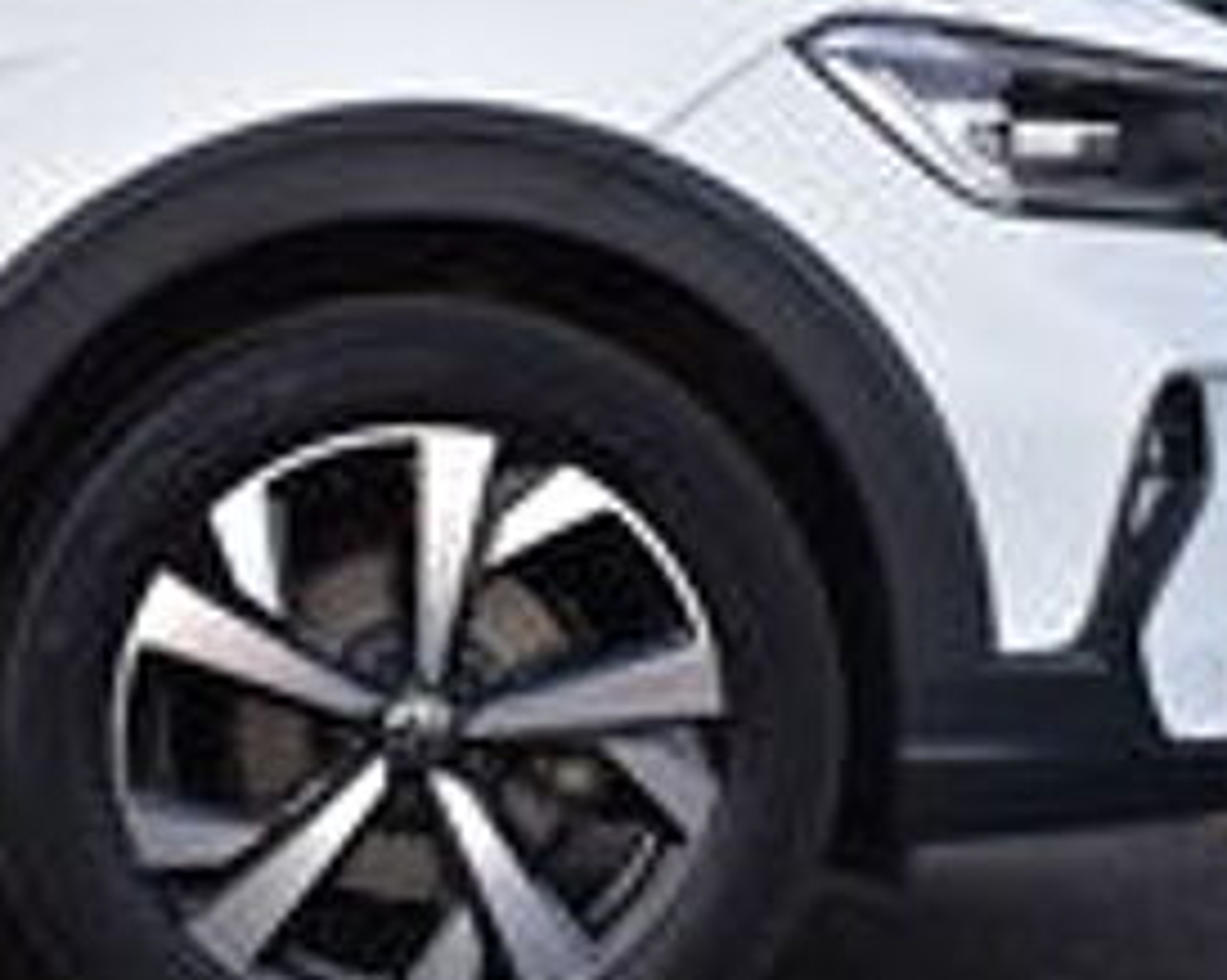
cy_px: 614
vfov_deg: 6.6
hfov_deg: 8.2
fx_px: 8521
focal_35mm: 235
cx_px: 557
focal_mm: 95
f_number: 9
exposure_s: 1/125
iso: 450
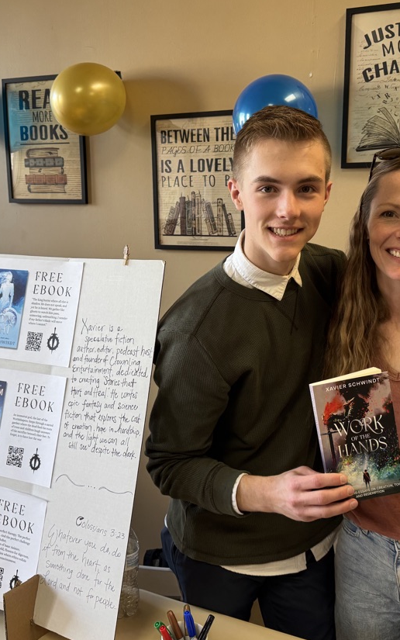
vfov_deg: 52.7
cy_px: 307
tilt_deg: -10.7
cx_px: 219
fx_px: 645
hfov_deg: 34.4
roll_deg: -0.8
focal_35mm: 37
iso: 160
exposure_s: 1/120
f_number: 1.78
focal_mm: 6.76
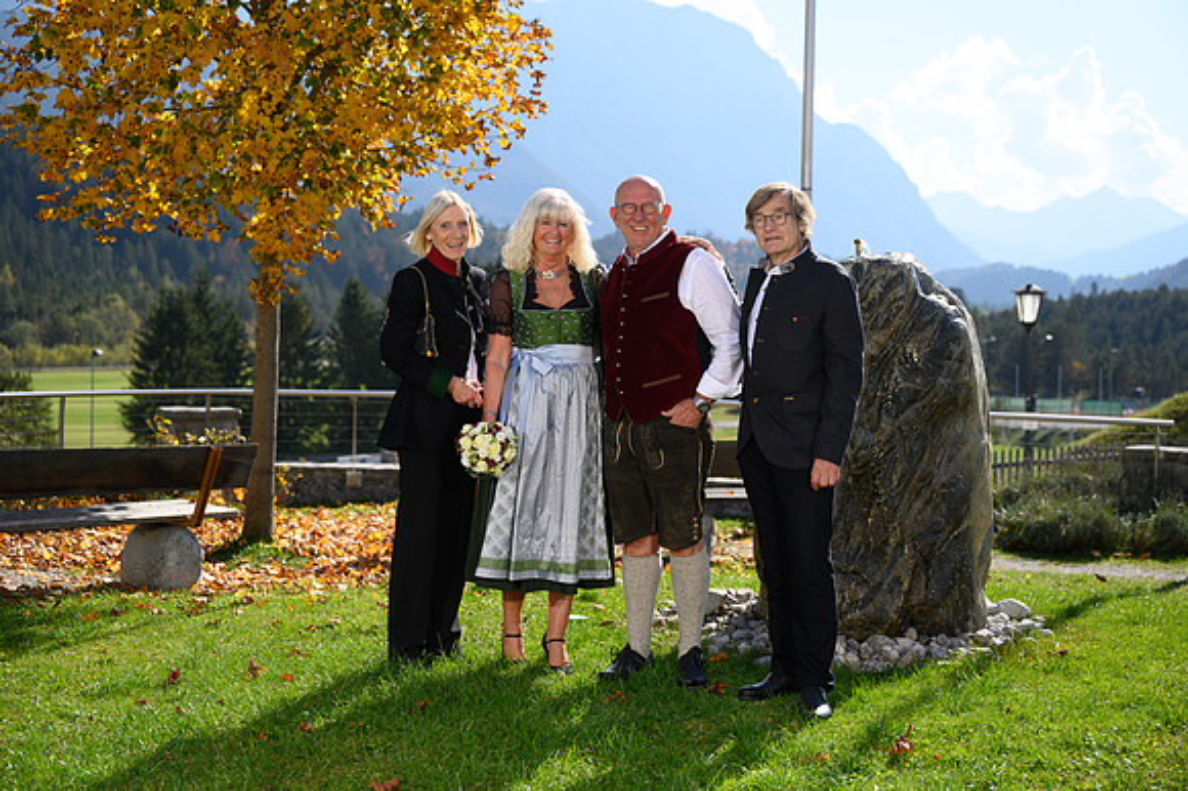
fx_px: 1748
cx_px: 594
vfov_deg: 25.5
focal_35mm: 53
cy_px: 396
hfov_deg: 37.5
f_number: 3.5
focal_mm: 53
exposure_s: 1/1000
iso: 100
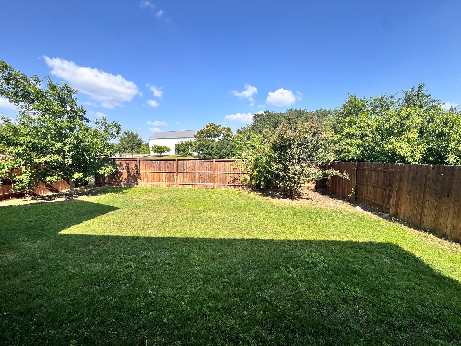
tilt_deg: -8.0
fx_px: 186
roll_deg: +0.7
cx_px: 230
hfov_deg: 102.1
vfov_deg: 85.7
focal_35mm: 14
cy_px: 173
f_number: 2.2
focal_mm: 2.22
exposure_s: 1/1420
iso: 50
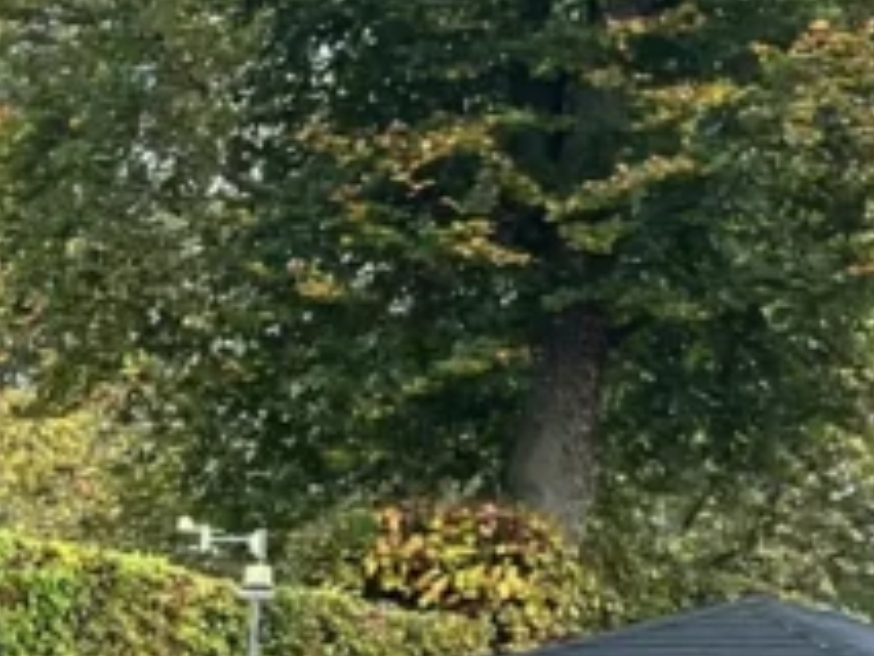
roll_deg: -1.9
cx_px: -698
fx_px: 3158
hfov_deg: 14.0
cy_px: 1300
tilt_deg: -9.4
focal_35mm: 125
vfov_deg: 10.9
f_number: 1.6
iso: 50
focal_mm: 5.1
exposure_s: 1/121
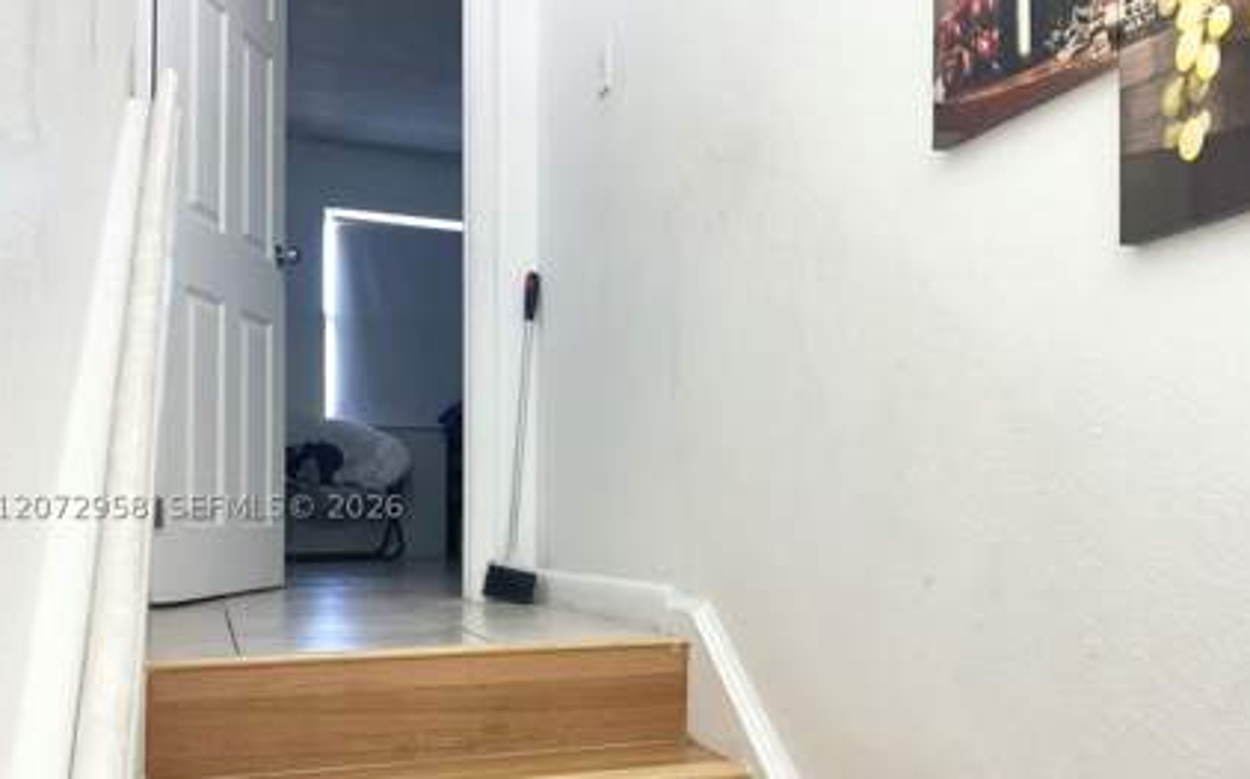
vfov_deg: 35.9
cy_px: 506
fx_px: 1191
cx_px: 675
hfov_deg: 55.3
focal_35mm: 35
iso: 50
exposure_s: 1/60
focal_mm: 3
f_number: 1.8
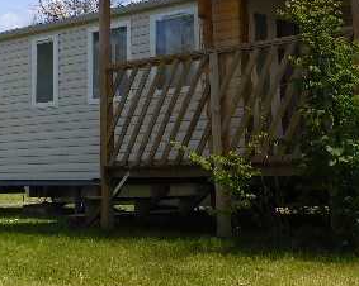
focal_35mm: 69
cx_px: 69
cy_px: 9
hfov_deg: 27.0
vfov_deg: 21.5
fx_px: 733
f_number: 6.8
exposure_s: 1/400
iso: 125
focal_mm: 4.5
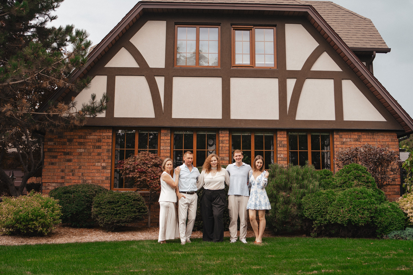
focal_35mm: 37
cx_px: 211
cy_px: 132
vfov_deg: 35.9
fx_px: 424
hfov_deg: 51.9
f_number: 2.5
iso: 125
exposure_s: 1/800
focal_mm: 35
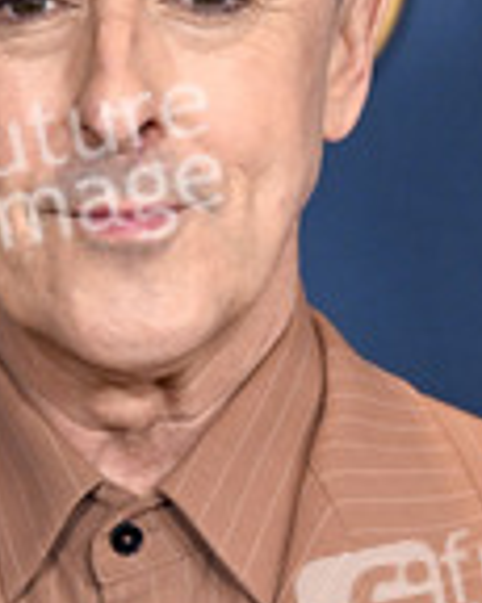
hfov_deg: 4.7
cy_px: 394
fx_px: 5873
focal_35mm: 329
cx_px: 130
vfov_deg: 5.9
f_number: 5.6
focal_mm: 126
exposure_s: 1/320
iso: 2000
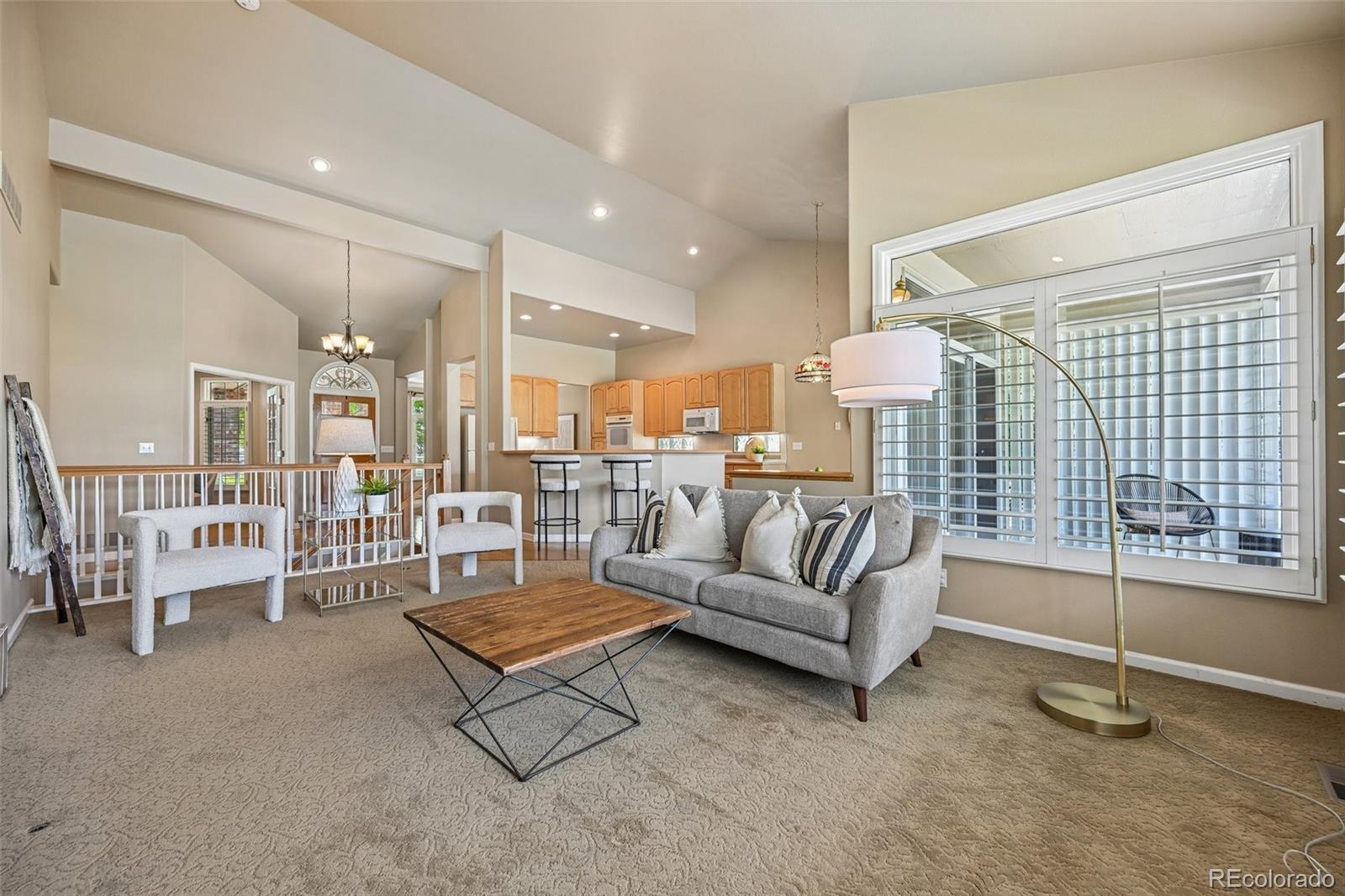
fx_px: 523
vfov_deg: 81.2
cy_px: 448
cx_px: 672
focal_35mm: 14
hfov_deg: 104.3
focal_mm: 14
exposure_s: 1/15
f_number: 6.3
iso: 140
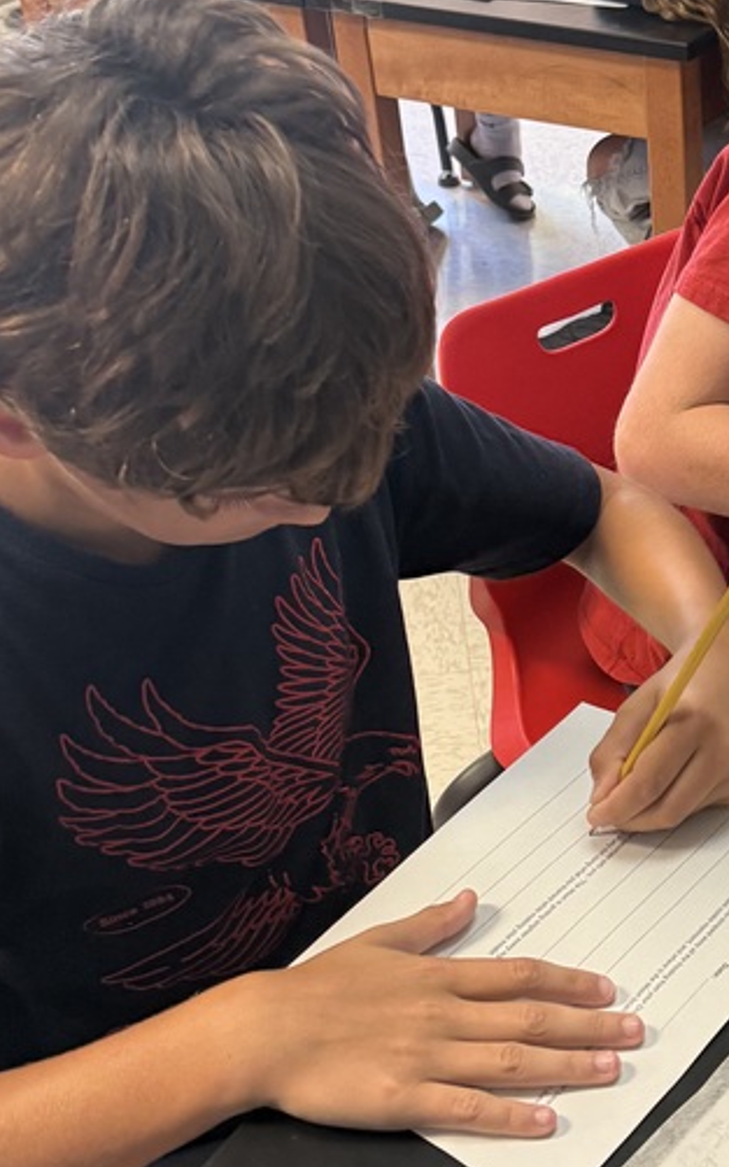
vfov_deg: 38.9
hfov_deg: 23.6
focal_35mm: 52
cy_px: 543
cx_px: 755
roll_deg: +1.7
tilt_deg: -31.8
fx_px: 1653
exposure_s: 1/60
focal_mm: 6.76
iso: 320
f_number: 1.78
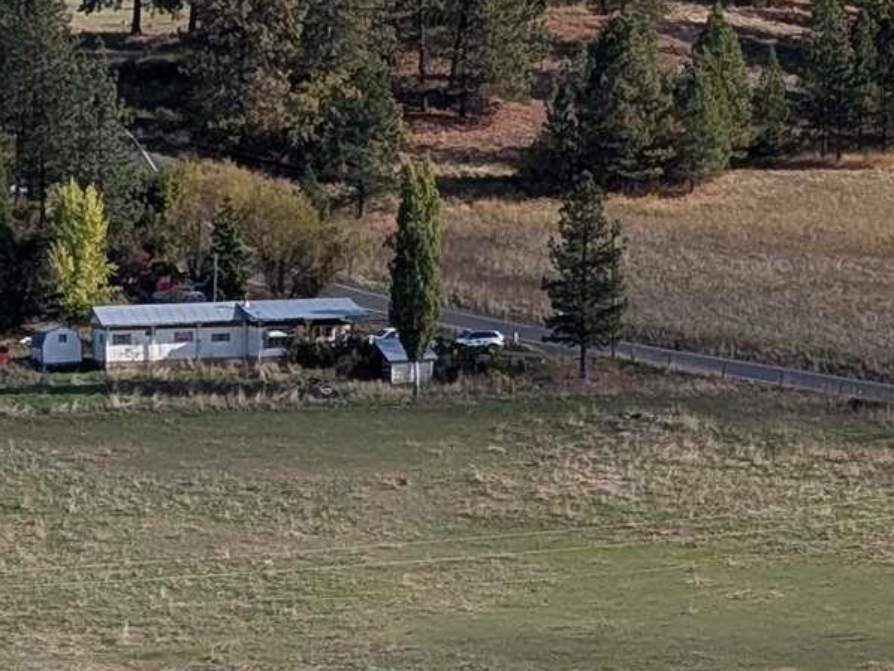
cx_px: -141
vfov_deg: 7.7
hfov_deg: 10.3
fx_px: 4883
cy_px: 1080
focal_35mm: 189
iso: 22
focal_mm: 6.9
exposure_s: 1/953
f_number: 1.68
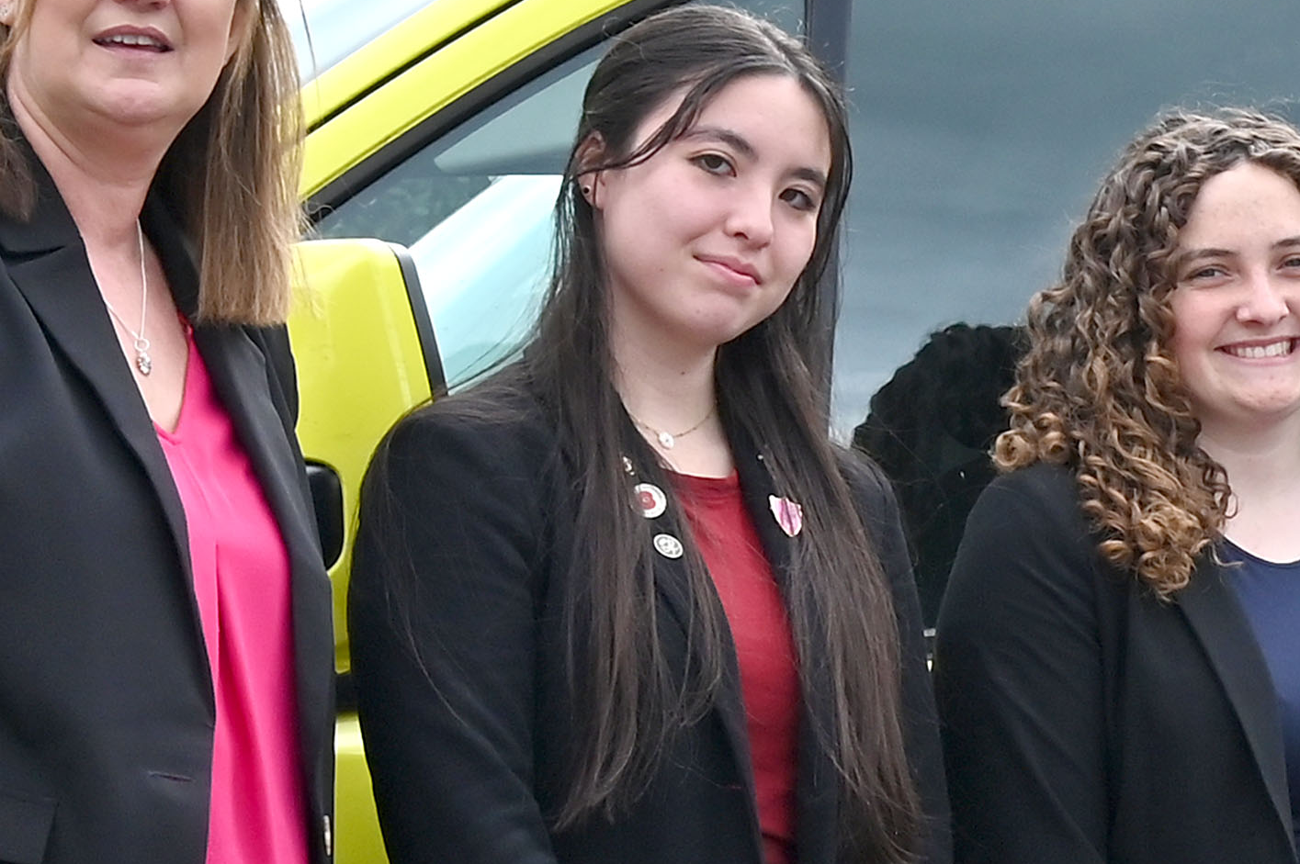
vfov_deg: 8.0
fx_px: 6170
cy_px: 776
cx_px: 2095
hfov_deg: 11.4
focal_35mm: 171
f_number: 10
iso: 400
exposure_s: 1/200
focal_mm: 40
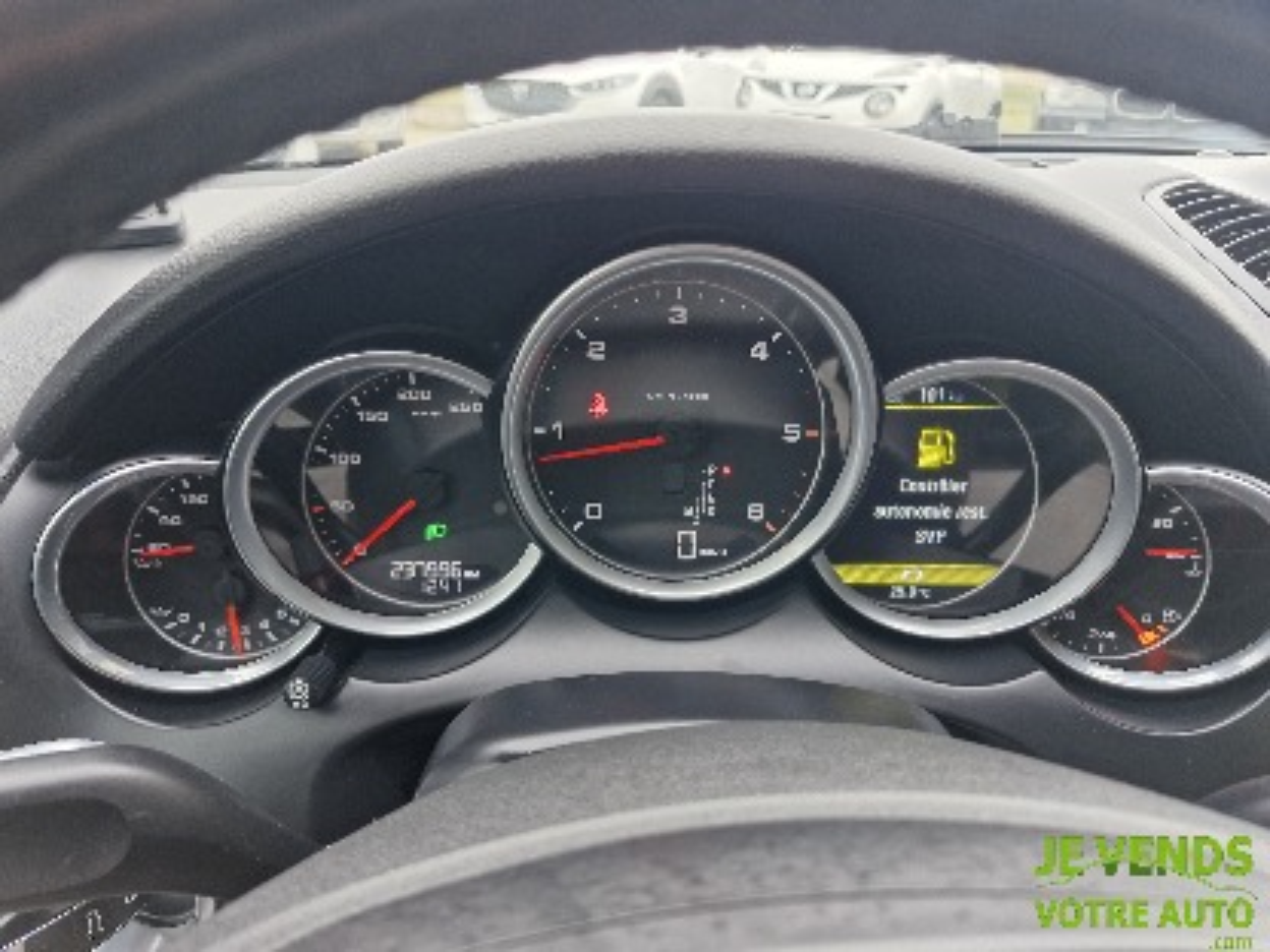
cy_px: 476
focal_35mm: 23
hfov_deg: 73.9
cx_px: 635
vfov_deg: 58.9
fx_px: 844
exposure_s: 1/100
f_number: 1.8
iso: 250
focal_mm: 5.54
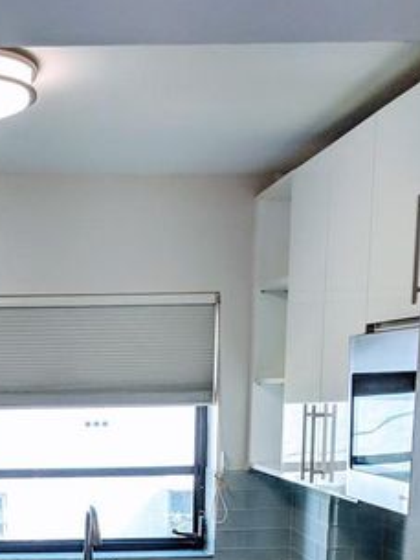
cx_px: 50
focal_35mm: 59
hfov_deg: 24.2
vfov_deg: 30.3
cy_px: 565
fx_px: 954
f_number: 1.8
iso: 90
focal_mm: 4.44
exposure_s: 1/290
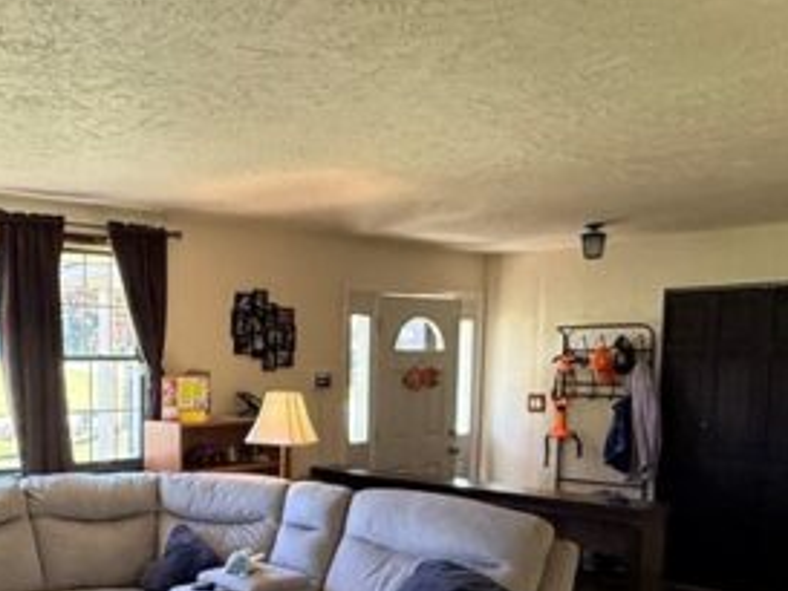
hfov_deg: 42.9
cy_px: 450
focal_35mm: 41
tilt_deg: -5.4
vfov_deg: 34.4
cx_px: 121
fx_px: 934
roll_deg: +0.2
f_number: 2.2
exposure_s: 1/120
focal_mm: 2.22
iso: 250
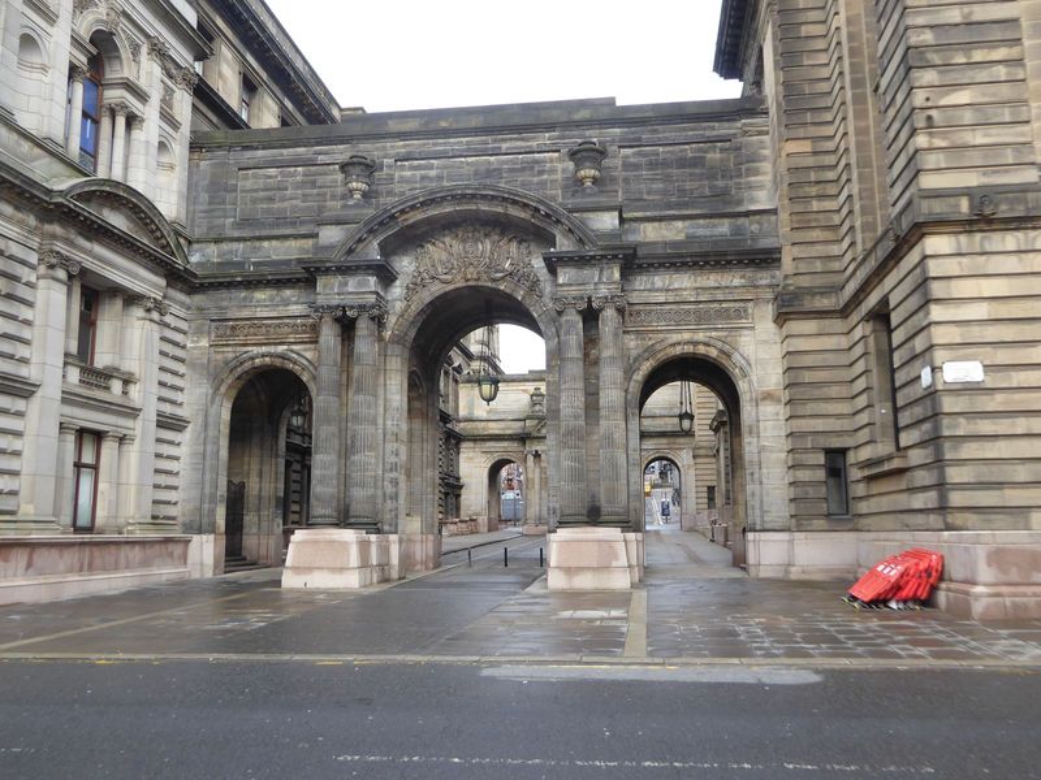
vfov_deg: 44.2
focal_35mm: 32
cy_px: 390
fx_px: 962
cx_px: 520
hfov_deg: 56.8
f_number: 3.5
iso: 100
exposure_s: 1/60
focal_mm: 5.4
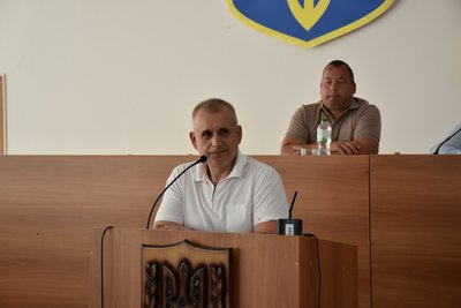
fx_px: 1076
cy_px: 154
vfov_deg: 16.3
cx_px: 230
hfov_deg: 24.2
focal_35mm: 84
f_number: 5.6
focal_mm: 56
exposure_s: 1/125
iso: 400
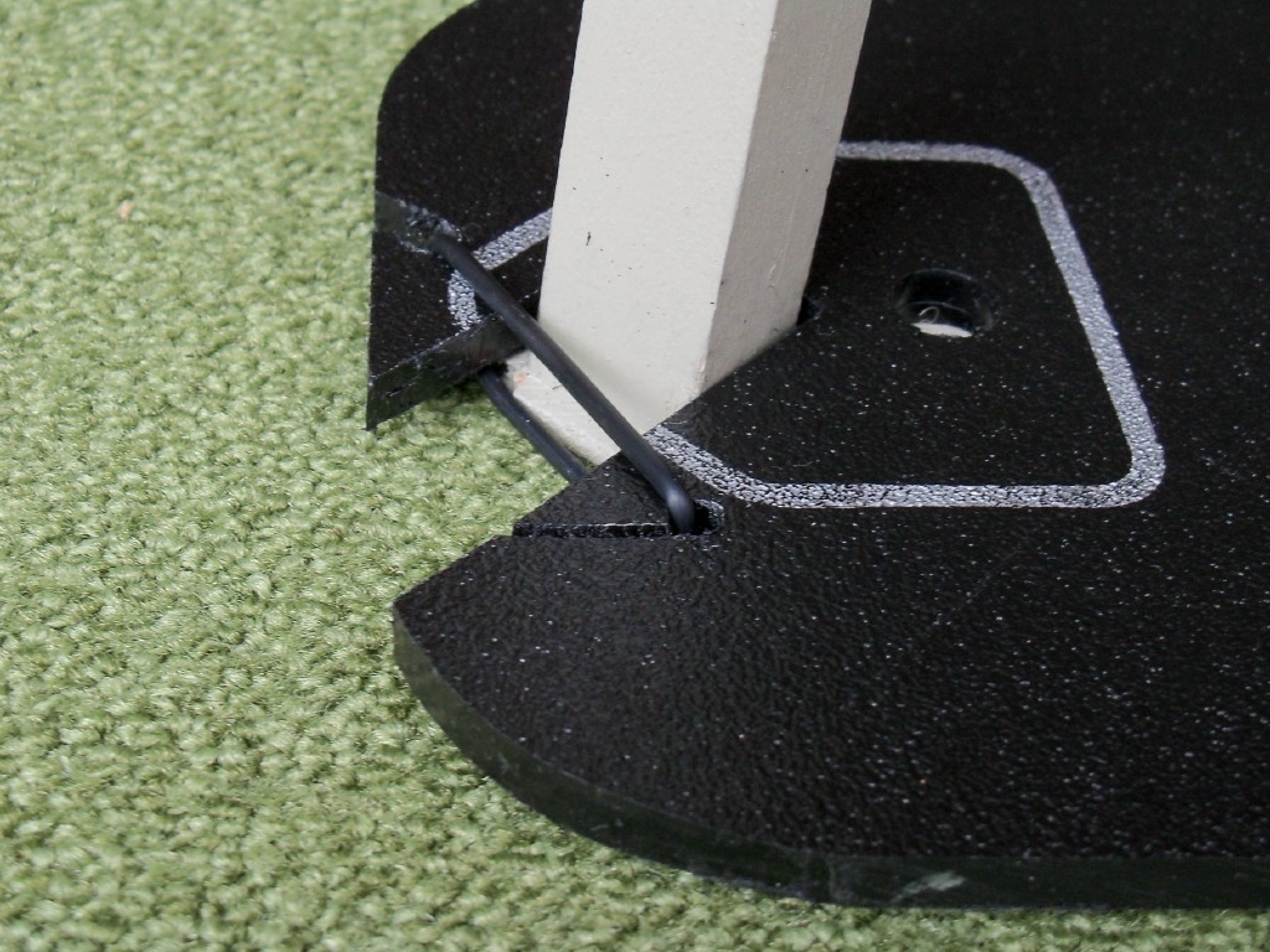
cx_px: 635
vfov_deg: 24.8
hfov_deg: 32.7
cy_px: 476
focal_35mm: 59
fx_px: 2165
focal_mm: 10.5
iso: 250
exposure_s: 1/40
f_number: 4
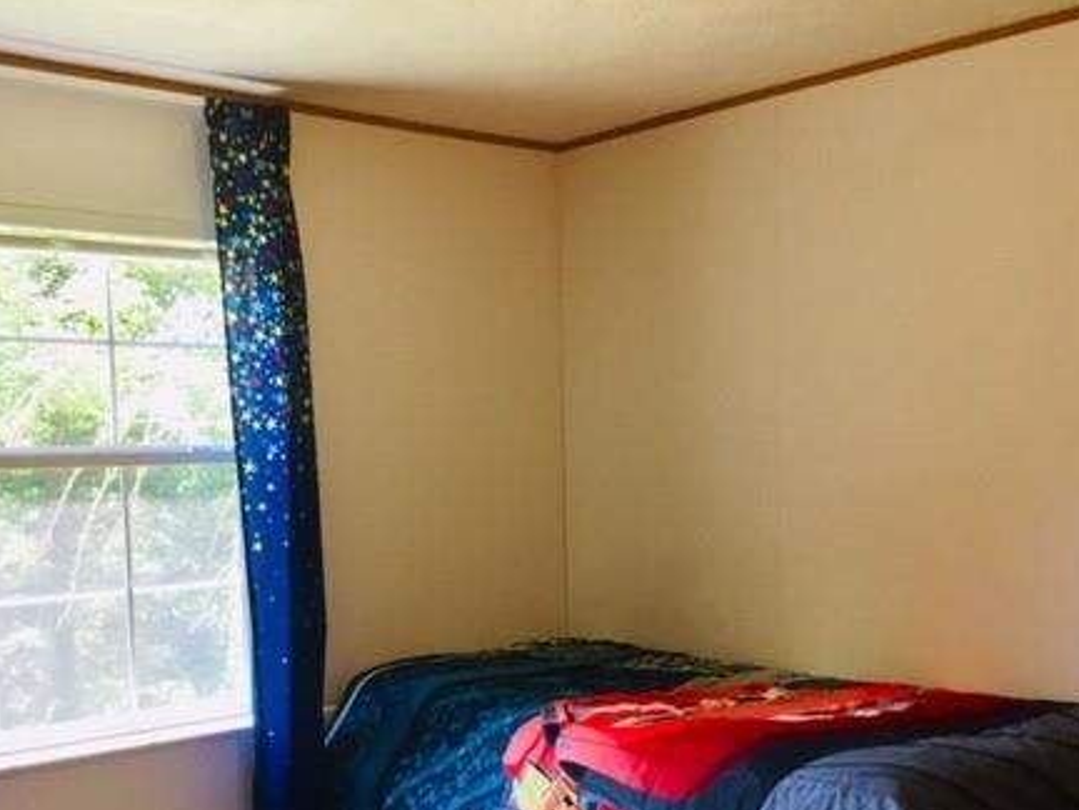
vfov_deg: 33.1
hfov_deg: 43.8
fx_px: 1340
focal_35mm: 43
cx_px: 495
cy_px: 588
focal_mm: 4.15
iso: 32
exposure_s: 1/30
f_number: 2.2
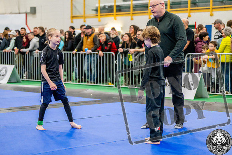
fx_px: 554
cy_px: 78
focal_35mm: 86
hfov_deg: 23.6
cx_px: 116
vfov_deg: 15.9
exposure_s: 1/500
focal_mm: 86
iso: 5000
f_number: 2.8
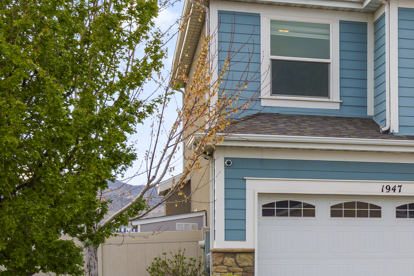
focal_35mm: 86
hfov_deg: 21.6
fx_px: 989
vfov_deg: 15.9
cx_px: 522
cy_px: 156
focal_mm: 29
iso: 200
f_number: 8
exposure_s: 1/80
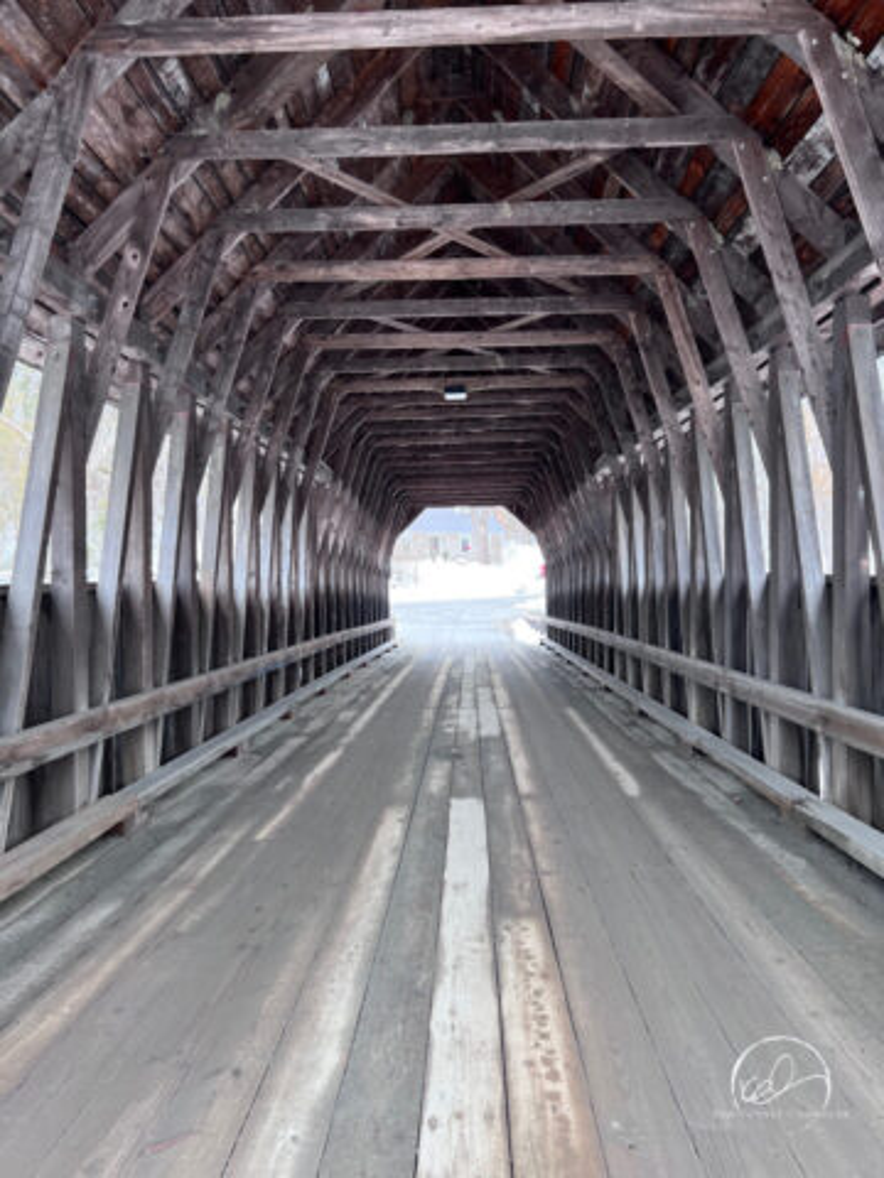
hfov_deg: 53.1
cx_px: 442
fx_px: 885
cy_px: 589
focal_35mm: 26
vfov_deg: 67.3
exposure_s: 1/111
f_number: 1.5
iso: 125
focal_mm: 5.7
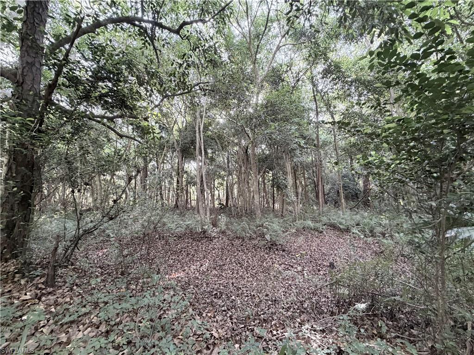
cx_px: 237
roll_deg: +0.7
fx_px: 192
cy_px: 178
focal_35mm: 14
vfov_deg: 85.7
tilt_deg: +6.2
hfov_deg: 102.1
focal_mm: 2.22
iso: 320
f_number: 2.2
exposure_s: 1/62
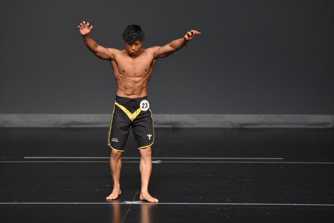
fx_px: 3199
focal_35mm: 345
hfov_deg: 6.0
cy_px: 112
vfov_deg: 4.0
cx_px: 167
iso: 2000
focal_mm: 230
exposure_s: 1/400
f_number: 5.6
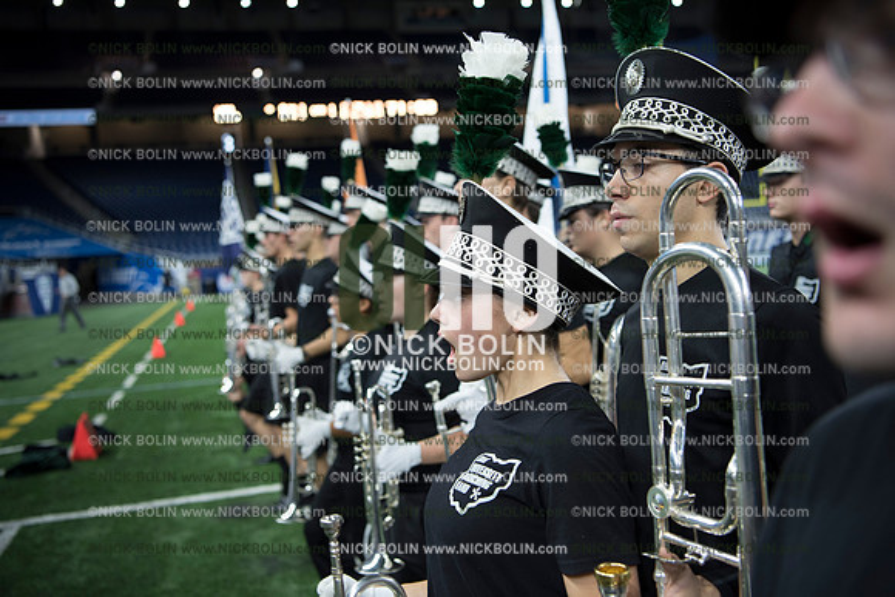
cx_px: 448
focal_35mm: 38
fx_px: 945
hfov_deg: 50.7
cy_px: 298
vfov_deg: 35.1
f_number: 3.2
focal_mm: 38
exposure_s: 1/500
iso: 800
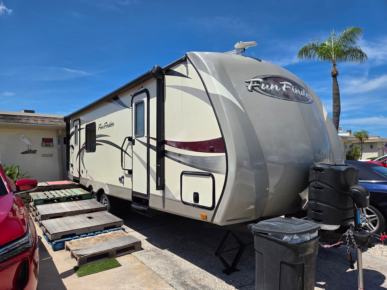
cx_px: 194
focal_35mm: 23
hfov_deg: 73.9
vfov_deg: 58.9
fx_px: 257
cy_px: 145
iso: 80
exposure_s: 1/6618
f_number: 1.8
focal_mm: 5.4
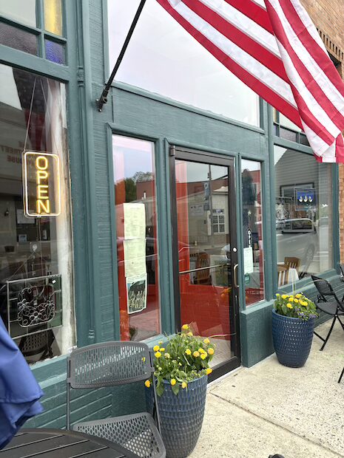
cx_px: 172
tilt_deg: -0.8
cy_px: 229
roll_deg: +1.6
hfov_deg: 53.1
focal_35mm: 26
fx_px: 345
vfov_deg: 67.3
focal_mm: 5.96
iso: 50
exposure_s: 1/801
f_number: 1.6
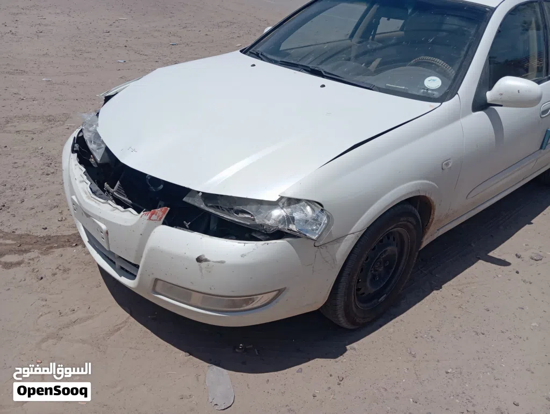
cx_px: 275
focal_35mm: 28
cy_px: 207
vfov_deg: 49.9
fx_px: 446
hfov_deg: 63.4
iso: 56
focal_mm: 4.22
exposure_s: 1/1792
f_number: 1.8
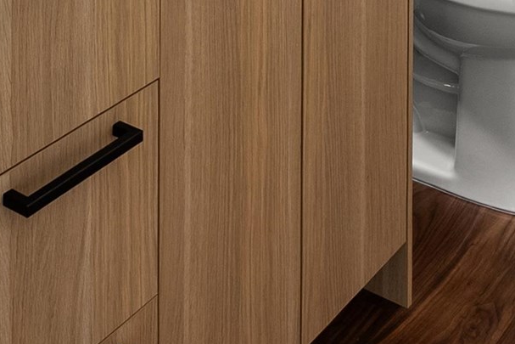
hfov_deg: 25.1
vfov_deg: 13.0
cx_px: 260
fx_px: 1159
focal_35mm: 81
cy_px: -475
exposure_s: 1/8
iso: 400
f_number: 8
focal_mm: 16
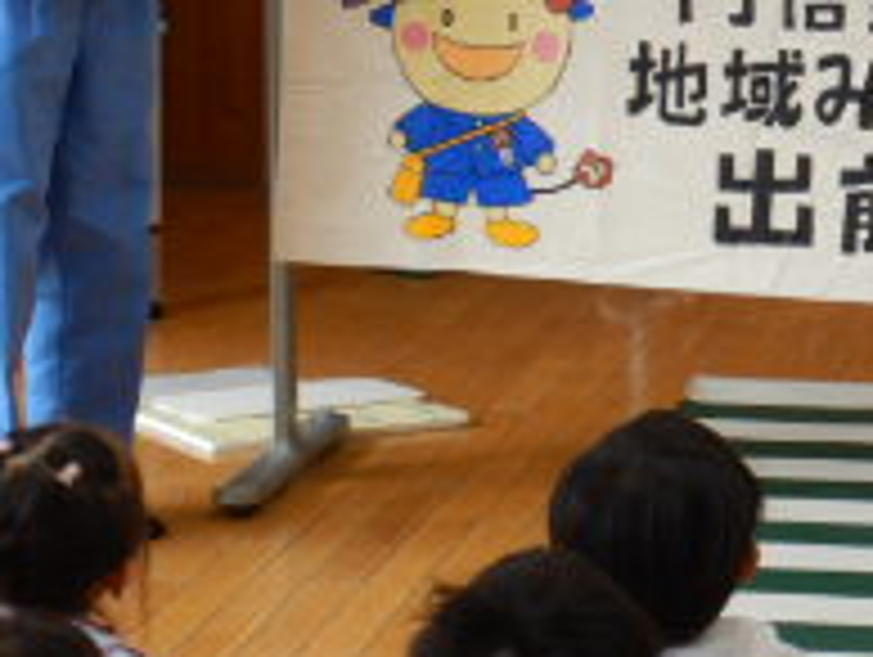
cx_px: 900
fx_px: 3990
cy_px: 180
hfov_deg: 12.3
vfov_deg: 9.4
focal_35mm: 158
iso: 125
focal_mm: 8.5
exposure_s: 1/50
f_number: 4.3
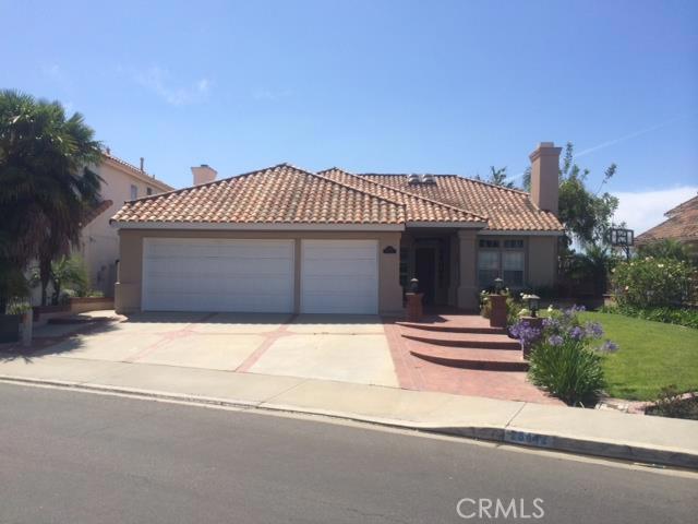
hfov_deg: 60.0
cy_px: 262
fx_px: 605
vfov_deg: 46.8
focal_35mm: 30
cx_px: 349
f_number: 2.2
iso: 32
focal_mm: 4.12
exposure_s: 1/2283
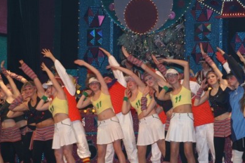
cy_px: 89
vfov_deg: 8.6
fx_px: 1086
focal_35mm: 160
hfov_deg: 12.9
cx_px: 150
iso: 400
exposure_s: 1/60
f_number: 5.6
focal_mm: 85
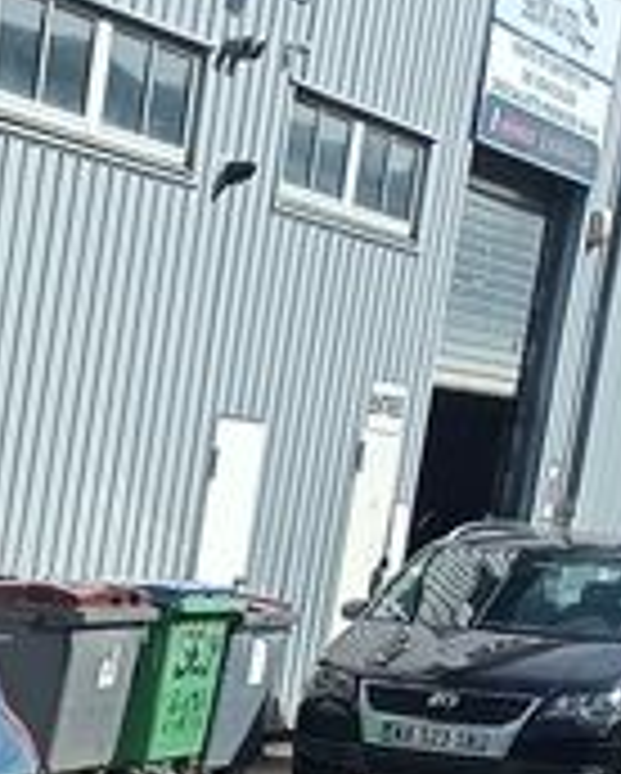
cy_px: 1116
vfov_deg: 13.4
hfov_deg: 9.0
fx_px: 3119
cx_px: -1292
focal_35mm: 136
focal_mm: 5.24
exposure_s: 1/417
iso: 50
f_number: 1.7
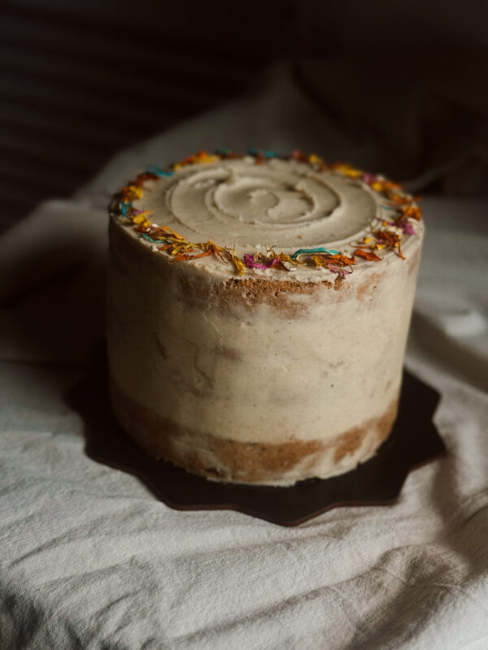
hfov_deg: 30.3
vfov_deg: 39.7
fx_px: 902
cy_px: 325
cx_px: 244
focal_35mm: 48
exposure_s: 1/429
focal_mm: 6.76
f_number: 1.78
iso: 64
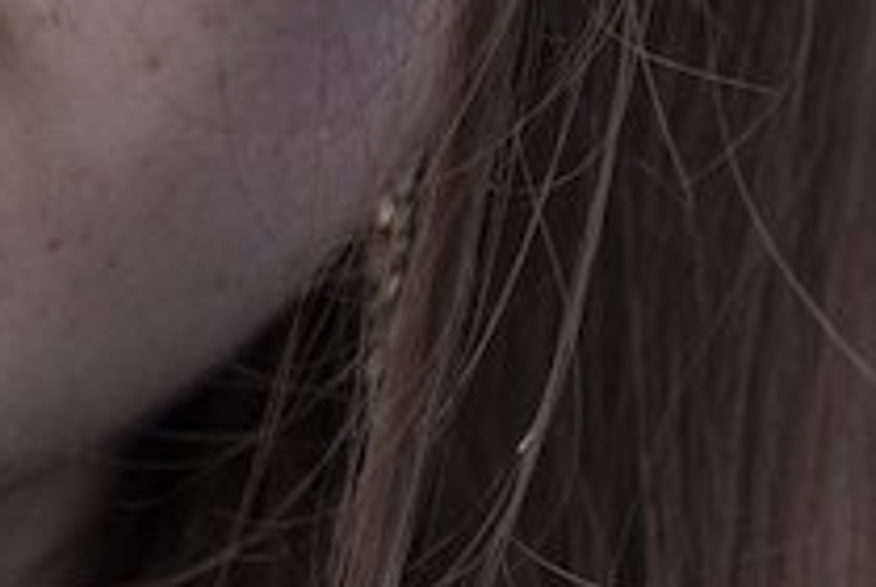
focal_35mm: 1103
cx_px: -1107
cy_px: -889
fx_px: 26877
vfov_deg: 1.2
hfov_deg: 1.9
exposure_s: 1/1000
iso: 400
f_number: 4.5
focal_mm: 154
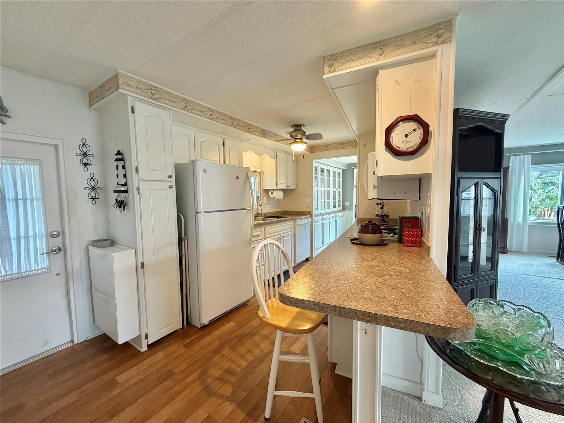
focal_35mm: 14
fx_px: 228
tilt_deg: -3.5
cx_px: 282
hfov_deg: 102.1
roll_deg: +1.1
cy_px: 212
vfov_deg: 85.7
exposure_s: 1/120
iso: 320
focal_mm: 2.22
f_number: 2.2
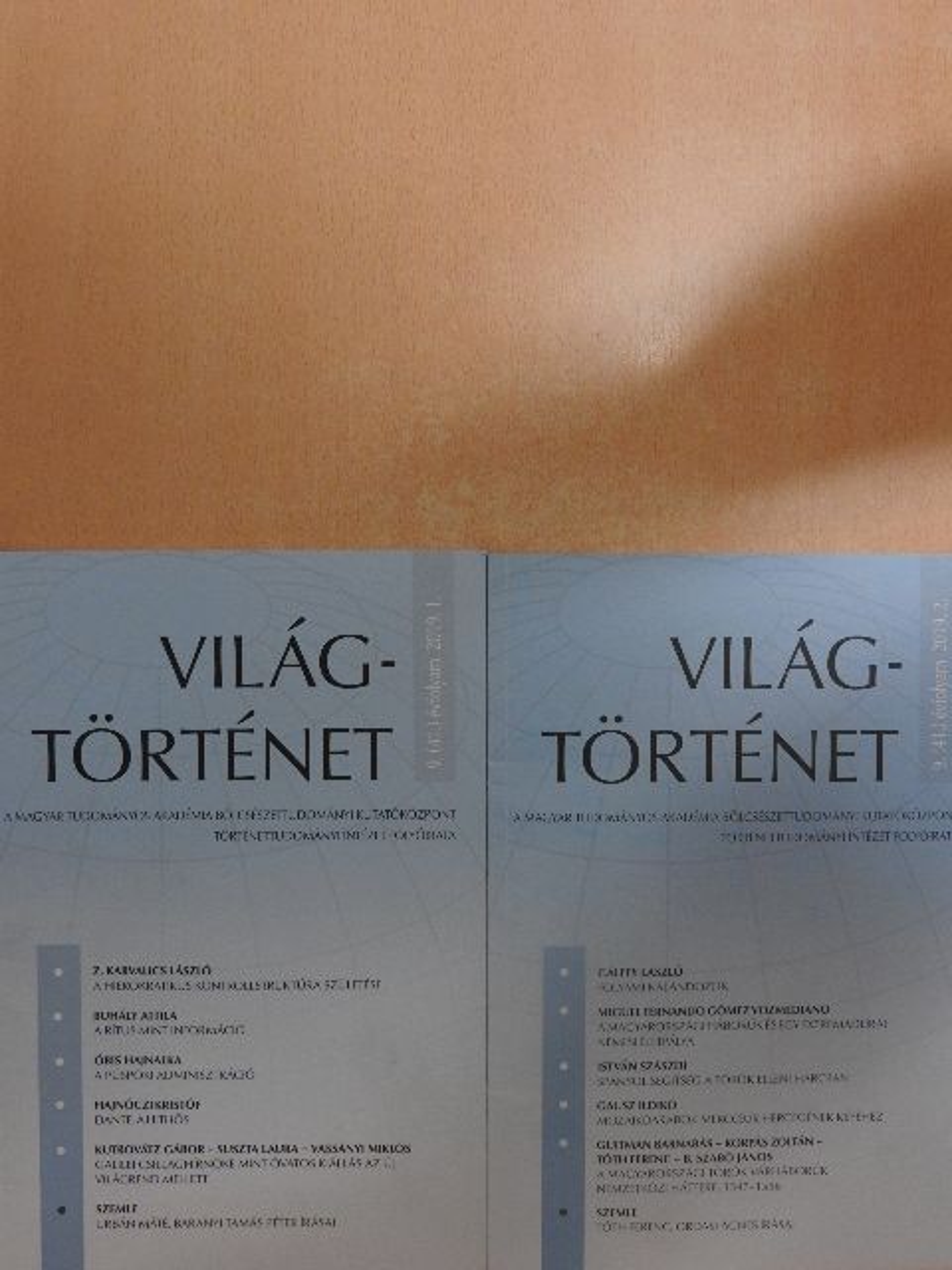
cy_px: 635
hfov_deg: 42.9
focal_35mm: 33
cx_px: 476
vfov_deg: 55.4
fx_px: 1210
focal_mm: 5.9
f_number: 3.6
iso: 400
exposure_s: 1/25
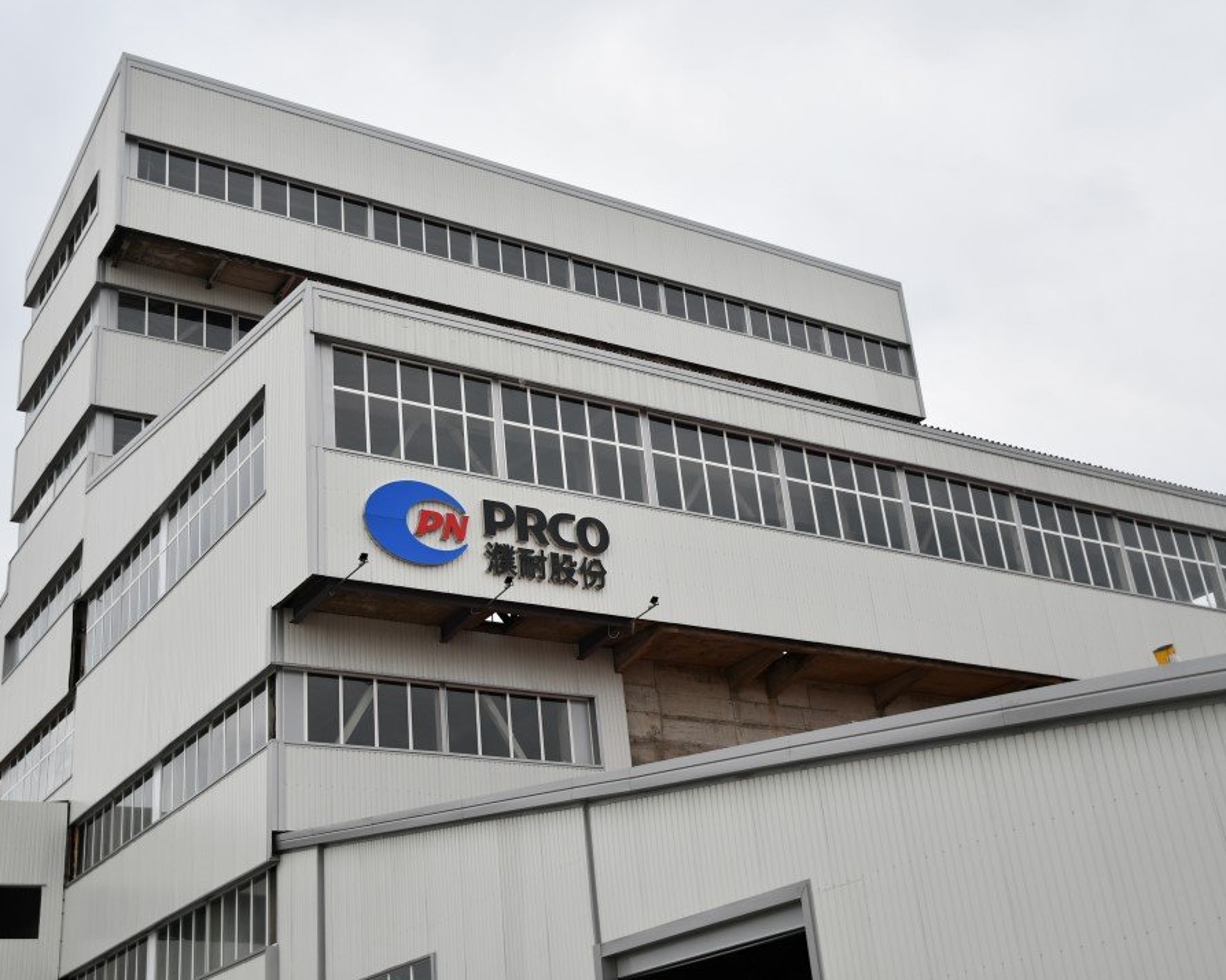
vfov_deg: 35.7
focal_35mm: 42
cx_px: 534
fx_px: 1524
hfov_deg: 43.7
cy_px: 487
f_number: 3
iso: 200
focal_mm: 25
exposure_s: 1/1600
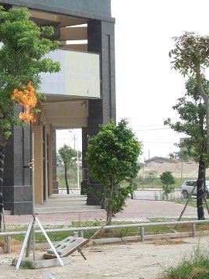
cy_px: 130
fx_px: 725
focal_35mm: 90
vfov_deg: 21.8
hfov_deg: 16.1
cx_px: -2
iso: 100
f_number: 4.2
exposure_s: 1/400
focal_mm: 9.8
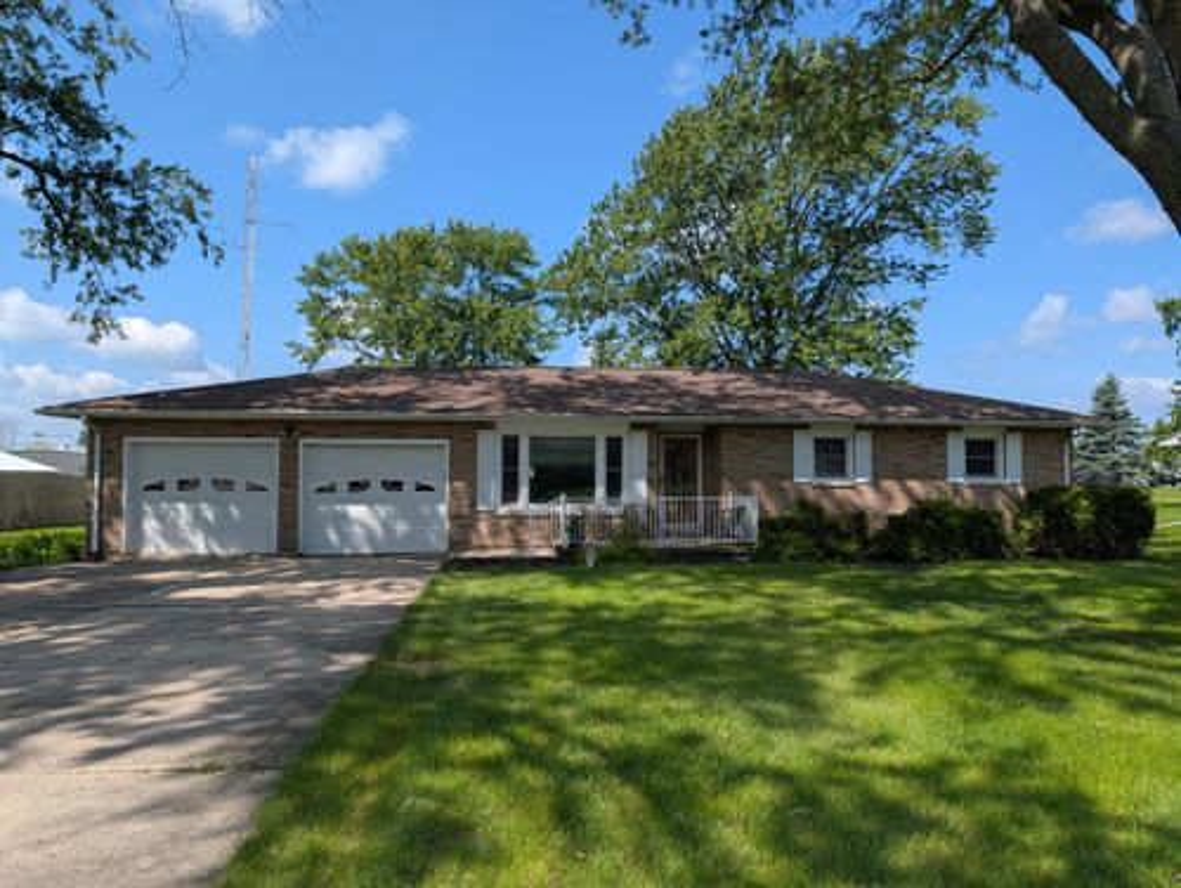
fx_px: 820
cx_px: 590
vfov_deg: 56.9
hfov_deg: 71.5
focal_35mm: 24
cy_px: 444
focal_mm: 6.9
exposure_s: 1/1214
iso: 22
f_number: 1.68
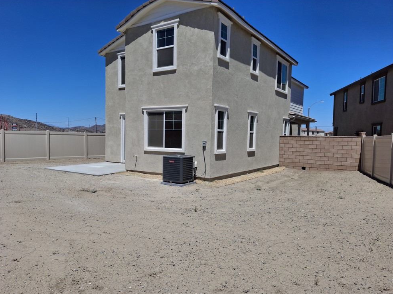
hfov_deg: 67.3
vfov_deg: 53.0
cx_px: 190
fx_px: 295
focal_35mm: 26
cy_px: 150
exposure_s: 1/1988
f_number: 1.8
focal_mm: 4.69
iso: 32
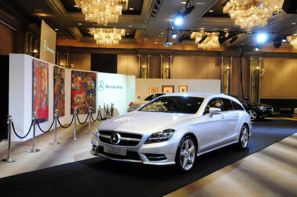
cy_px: 98
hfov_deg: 53.2
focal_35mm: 36
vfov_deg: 36.8
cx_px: 148
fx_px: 297
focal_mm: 24
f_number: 10
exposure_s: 1/8
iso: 1250
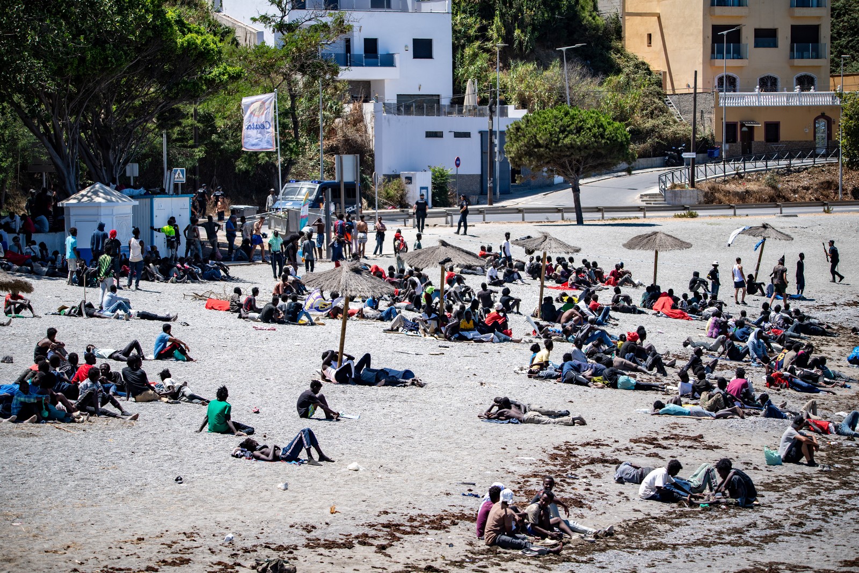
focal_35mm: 150
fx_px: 3579
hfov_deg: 13.7
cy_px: 286
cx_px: 430
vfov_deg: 9.2
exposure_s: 1/640
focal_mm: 150
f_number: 5
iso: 125
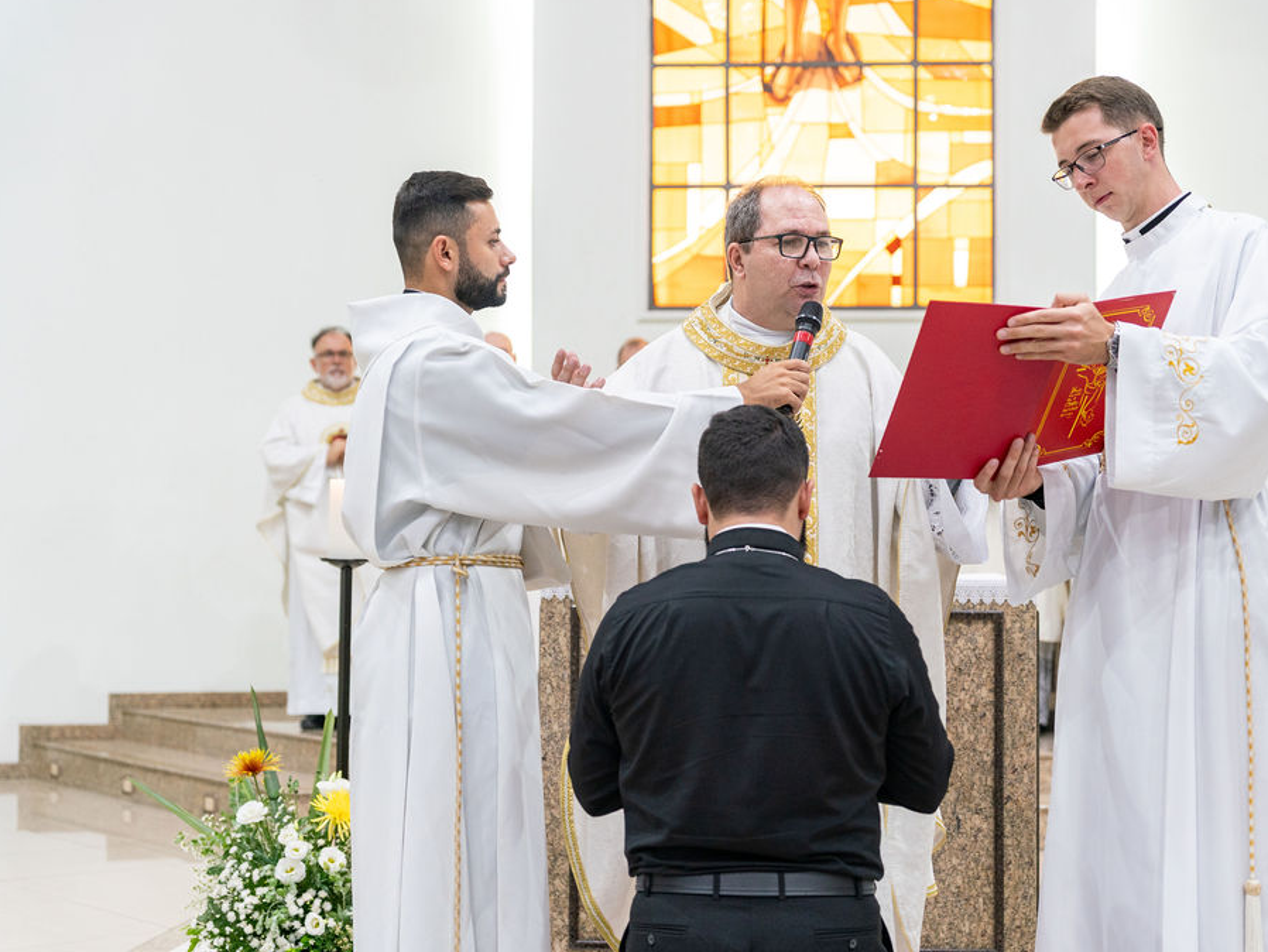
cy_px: 474
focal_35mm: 57
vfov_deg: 25.7
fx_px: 2088
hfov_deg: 33.8
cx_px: 674
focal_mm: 52
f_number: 2.8
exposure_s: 1/125
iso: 1600
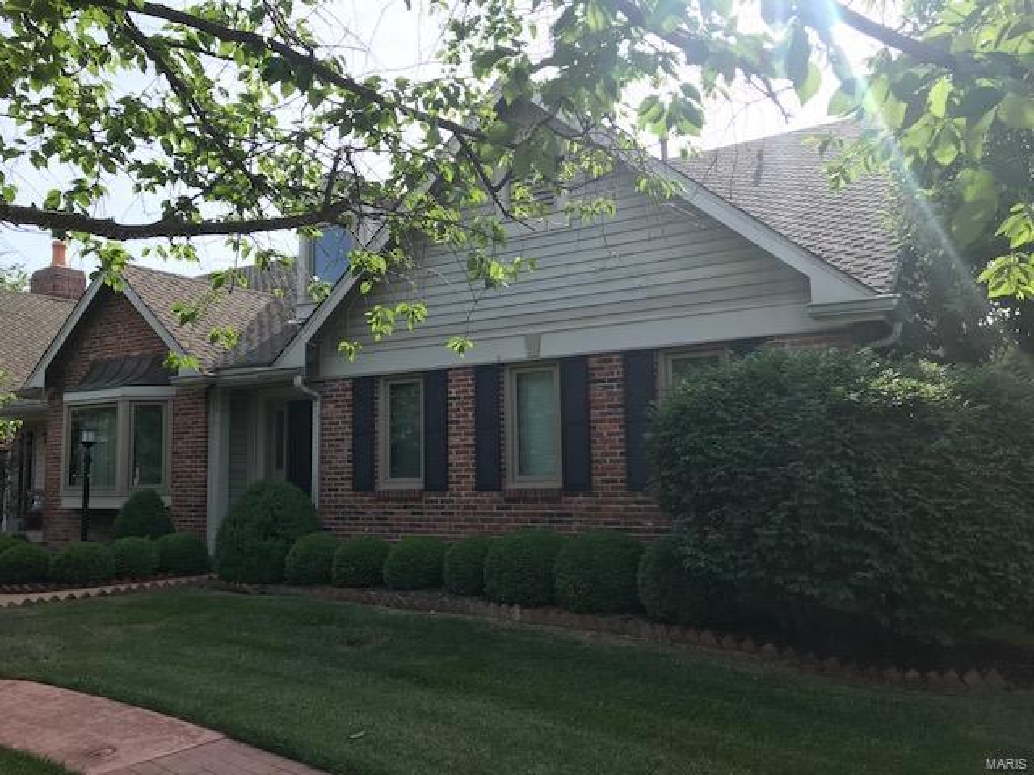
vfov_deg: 49.7
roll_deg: +1.3
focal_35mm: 28
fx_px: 836
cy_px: 388
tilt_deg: +8.0
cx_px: 517
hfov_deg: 63.4
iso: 20
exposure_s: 1/863
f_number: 1.8
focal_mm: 3.99
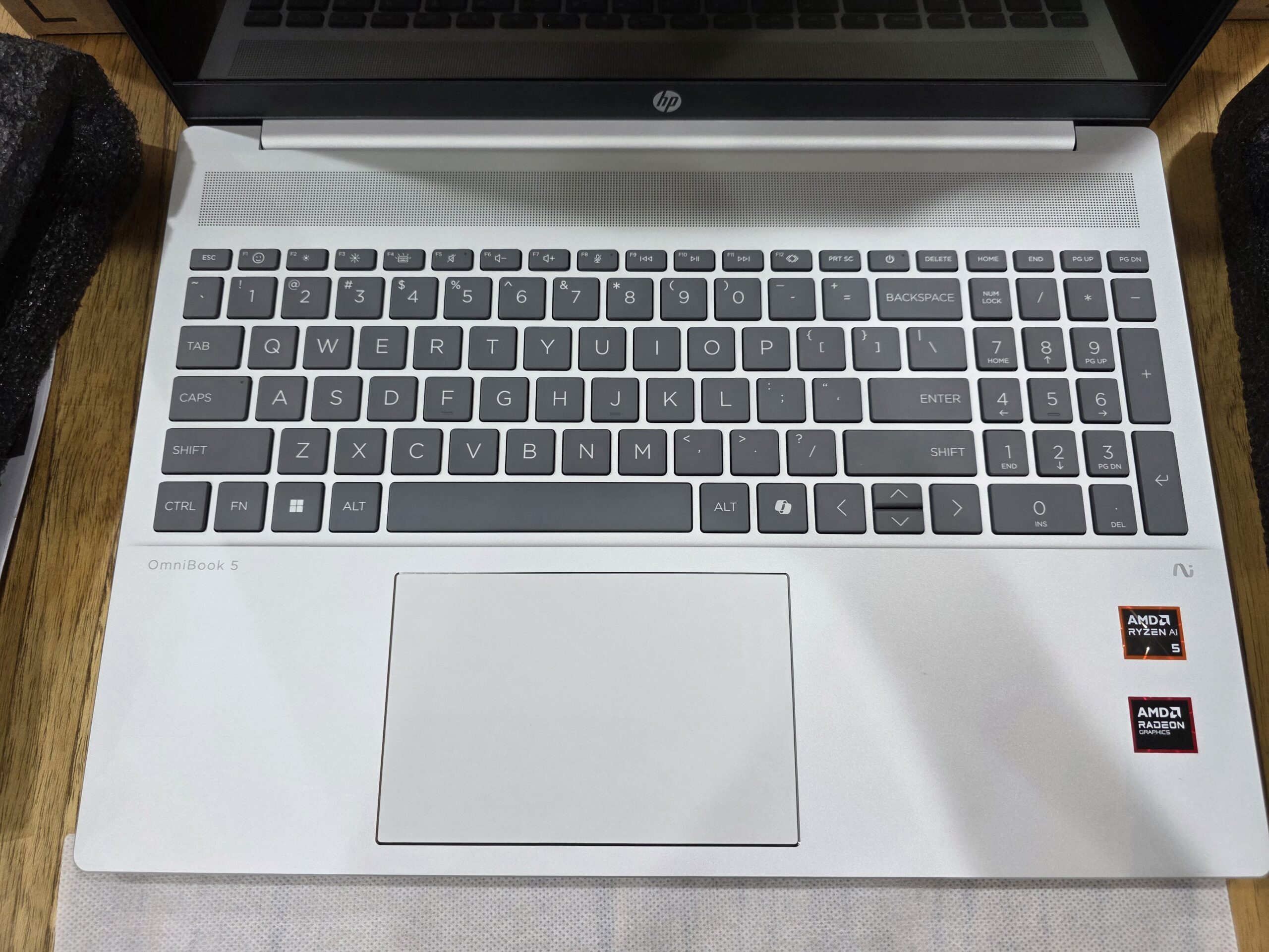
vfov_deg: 58.9
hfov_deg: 73.9
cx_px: 634
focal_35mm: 23
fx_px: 843
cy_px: 476
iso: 200
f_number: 1.7
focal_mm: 6.3
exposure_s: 1/101
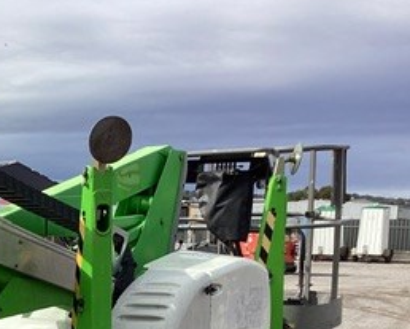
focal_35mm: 75
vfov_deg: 19.5
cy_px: 370
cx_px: -72
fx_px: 911
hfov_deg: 23.4
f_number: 2.4
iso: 25
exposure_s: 1/1181
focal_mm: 3.3
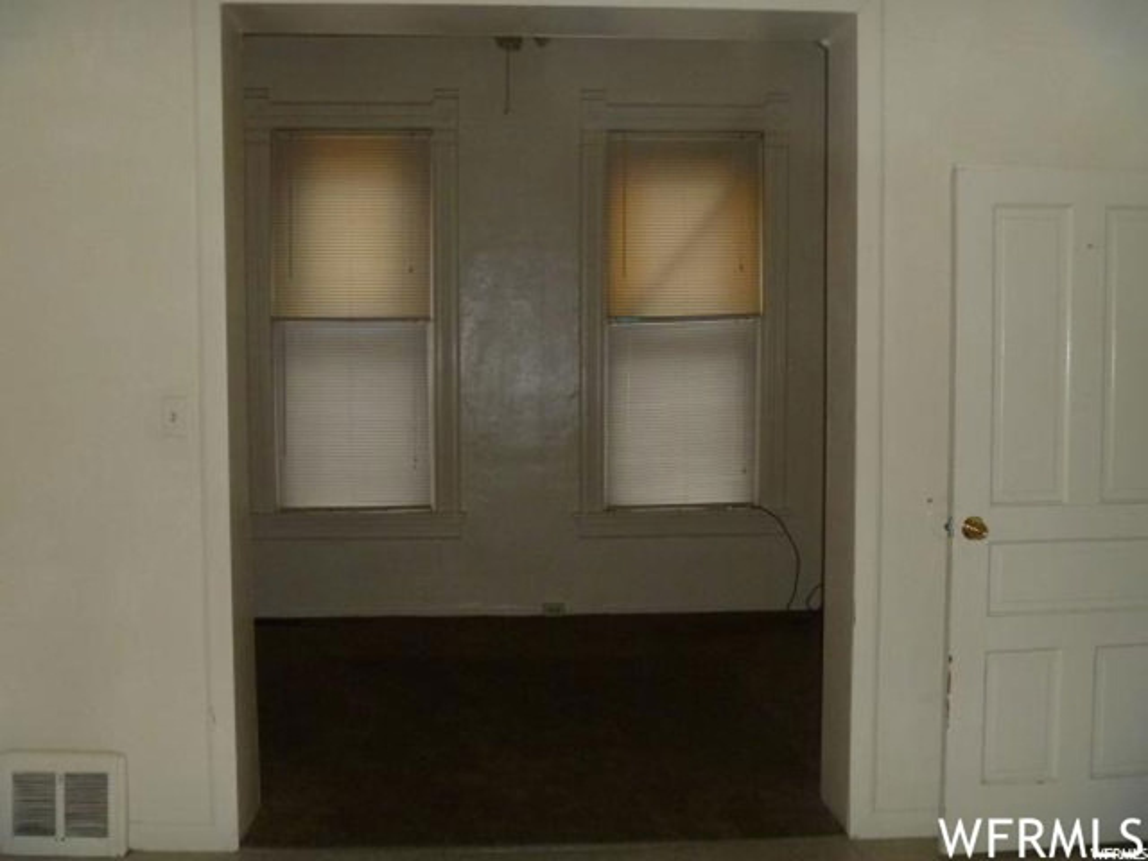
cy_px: 430
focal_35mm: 35
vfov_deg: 40.7
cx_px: 574
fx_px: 1161
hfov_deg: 52.6
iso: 320
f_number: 3.5
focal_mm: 6.3
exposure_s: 1/30
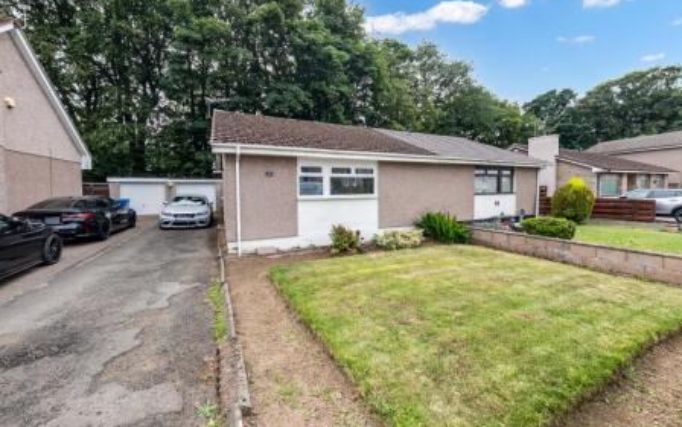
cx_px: 336
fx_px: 242
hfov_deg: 109.4
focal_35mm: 13
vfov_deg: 82.8
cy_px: 207
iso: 250
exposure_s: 1/25
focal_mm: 8
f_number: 8
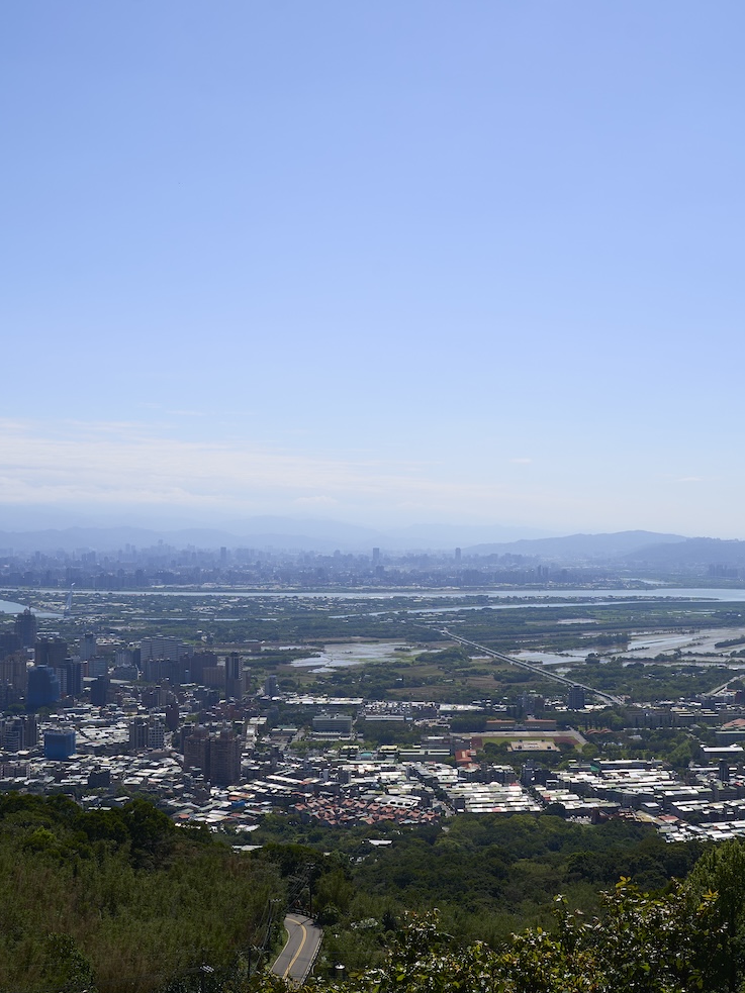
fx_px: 1263
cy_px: 501
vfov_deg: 43.0
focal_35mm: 44
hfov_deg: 32.6
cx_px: 491
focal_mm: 30
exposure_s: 1/500
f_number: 8
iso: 100
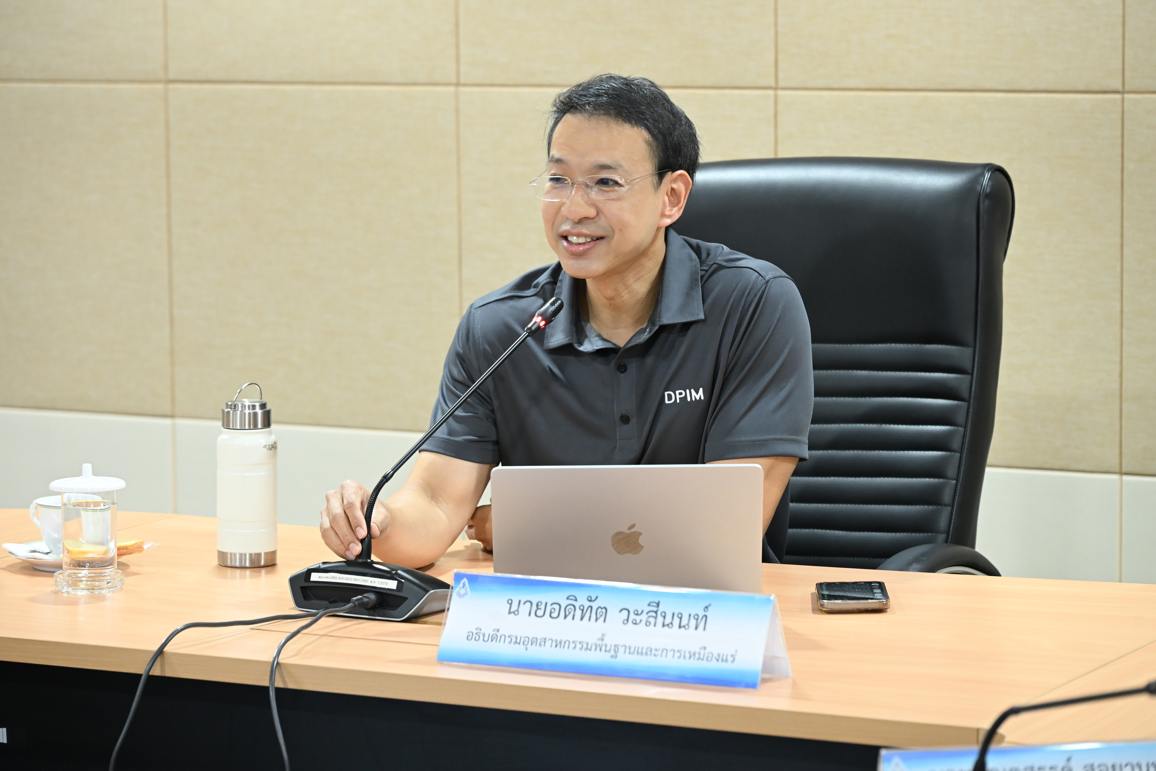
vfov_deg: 11.4
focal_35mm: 120
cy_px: 386
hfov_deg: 17.1
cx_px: 578
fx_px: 3853
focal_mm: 120
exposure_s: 1/40
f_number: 5.6
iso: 3200
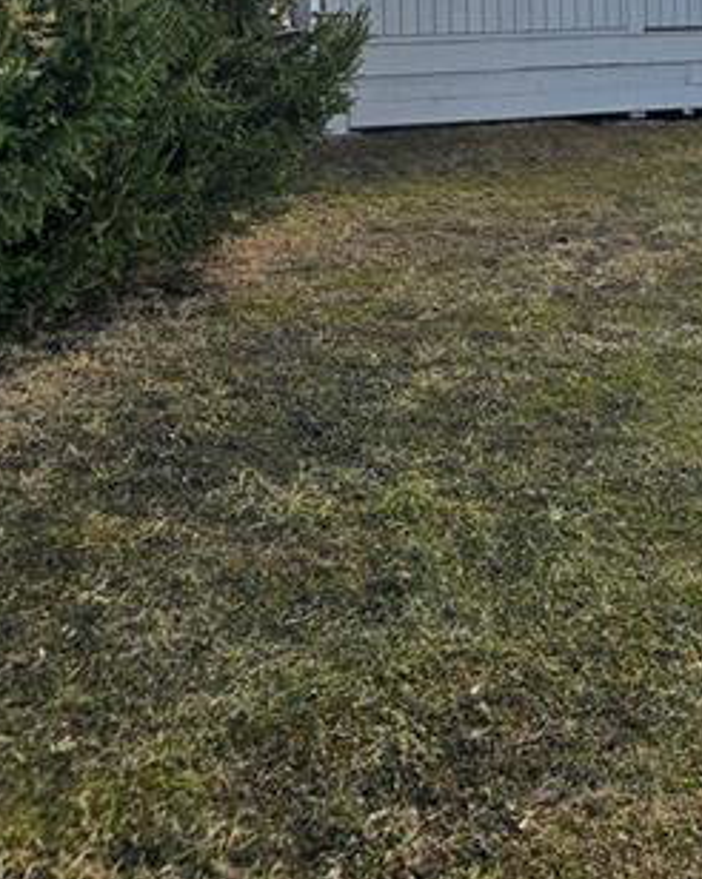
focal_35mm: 56
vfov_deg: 30.2
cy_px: -80
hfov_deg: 25.5
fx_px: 1456
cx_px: 731
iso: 10
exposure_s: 1/393
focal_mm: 6.3
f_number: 1.7
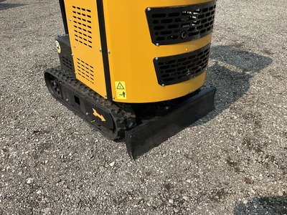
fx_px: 240
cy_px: 108
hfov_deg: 61.7
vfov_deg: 48.2
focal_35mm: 29
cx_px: 144
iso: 25
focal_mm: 3
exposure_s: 1/1168
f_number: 1.8
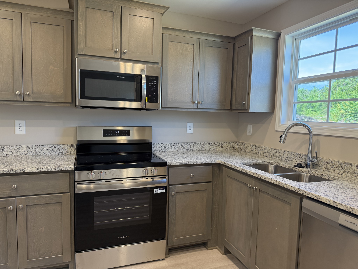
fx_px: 248
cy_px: 134
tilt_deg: -4.0
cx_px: 179
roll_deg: -1.3
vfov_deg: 56.8
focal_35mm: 24
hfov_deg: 71.6
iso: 200
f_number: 1.78
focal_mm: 6.76
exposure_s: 1/134
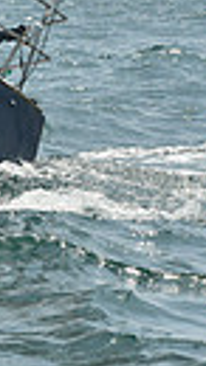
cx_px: -604
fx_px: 4648
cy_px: -159
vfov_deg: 4.5
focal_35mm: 478
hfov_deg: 2.5
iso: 320
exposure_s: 1/640
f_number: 8
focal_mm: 102
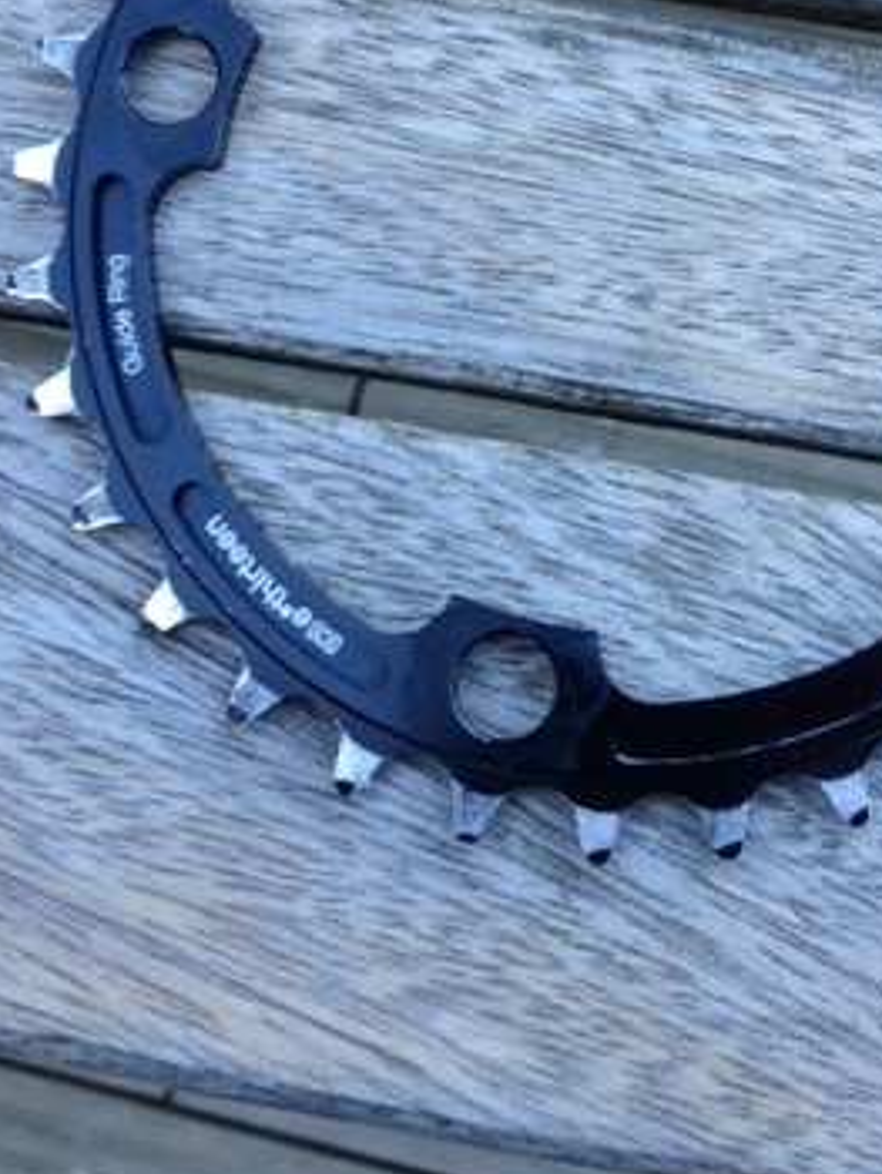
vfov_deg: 29.4
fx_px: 2172
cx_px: 661
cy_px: 201
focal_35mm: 64
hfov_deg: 22.7
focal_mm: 4.28
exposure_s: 1/60
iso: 50
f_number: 2.4
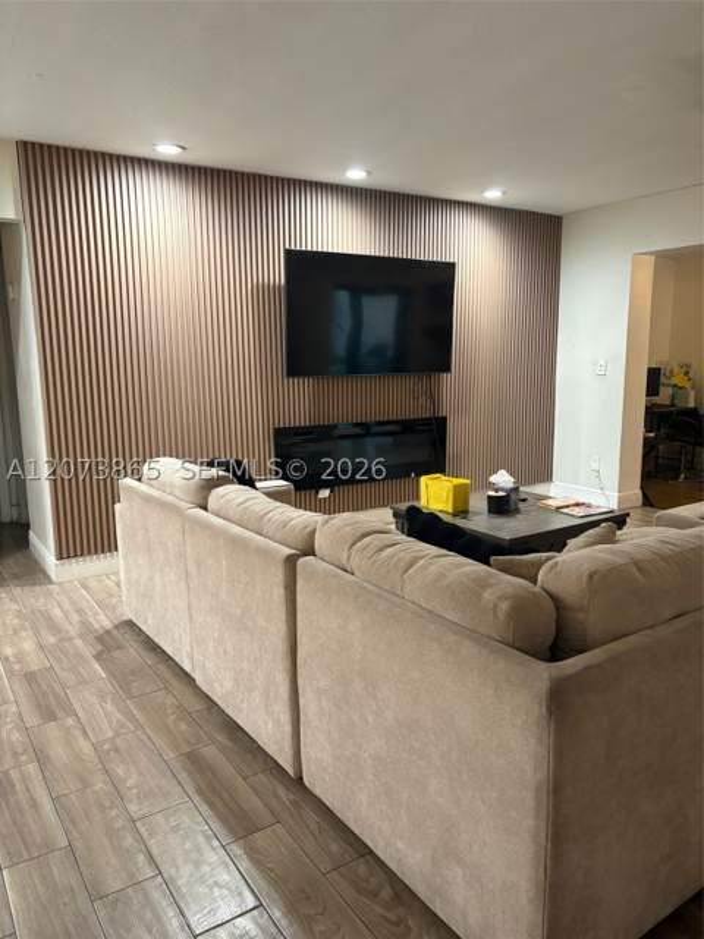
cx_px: 352
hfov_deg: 53.1
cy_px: 470
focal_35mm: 26
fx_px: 705
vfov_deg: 67.3
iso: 320
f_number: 1.6
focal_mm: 5.96
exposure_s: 1/40
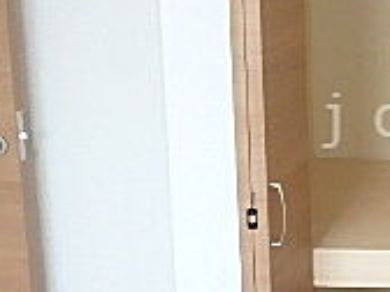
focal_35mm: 80
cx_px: 481
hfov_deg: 22.3
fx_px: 901
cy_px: 121
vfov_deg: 18.4
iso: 400
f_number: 3.5
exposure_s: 1/30
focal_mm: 3.7
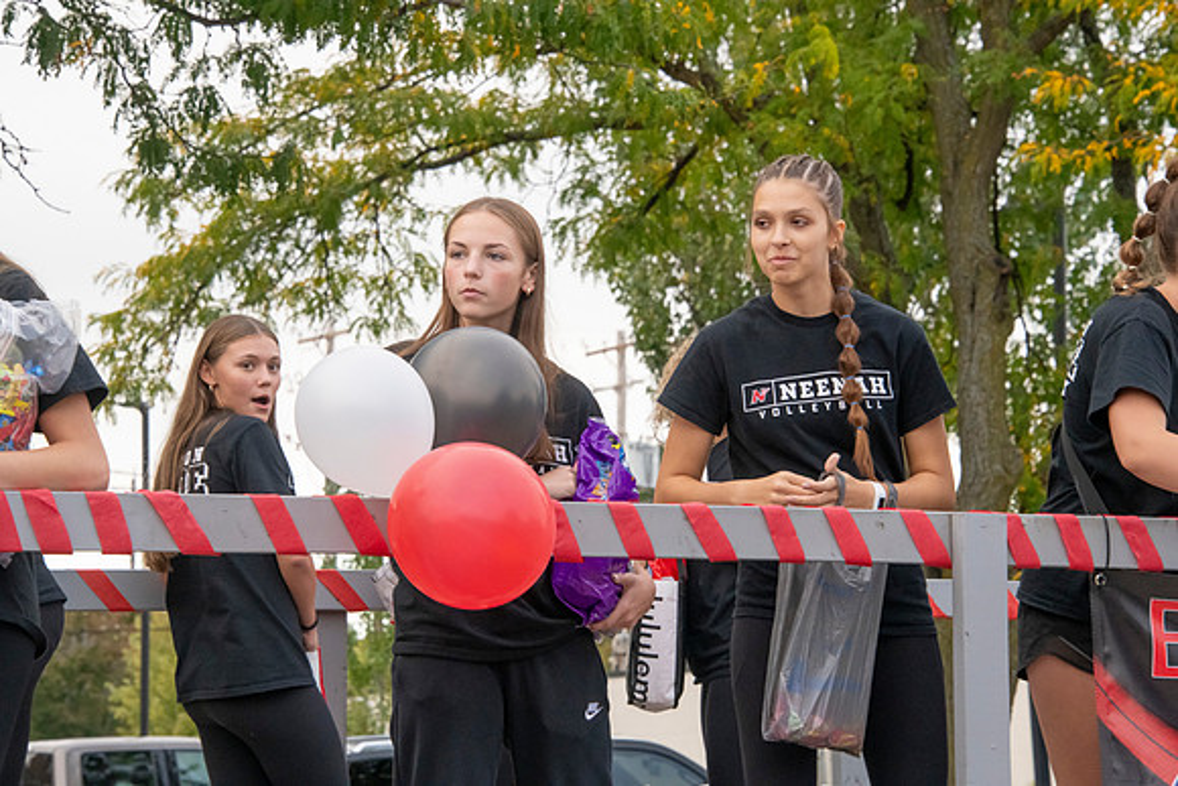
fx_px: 4418
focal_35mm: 135
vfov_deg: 10.2
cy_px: 393
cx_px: 589
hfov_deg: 15.2
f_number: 11
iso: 3200
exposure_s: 1/400
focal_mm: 135
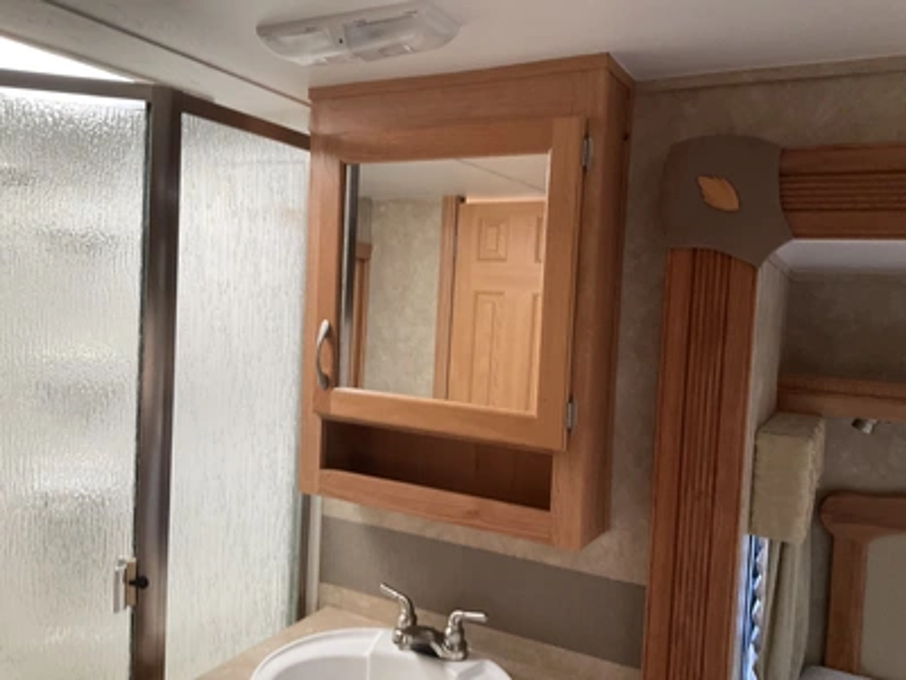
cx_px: 453
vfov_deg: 48.2
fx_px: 759
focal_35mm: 29
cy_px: 340
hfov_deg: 61.7
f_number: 1.8
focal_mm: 3
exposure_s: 1/60
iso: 80
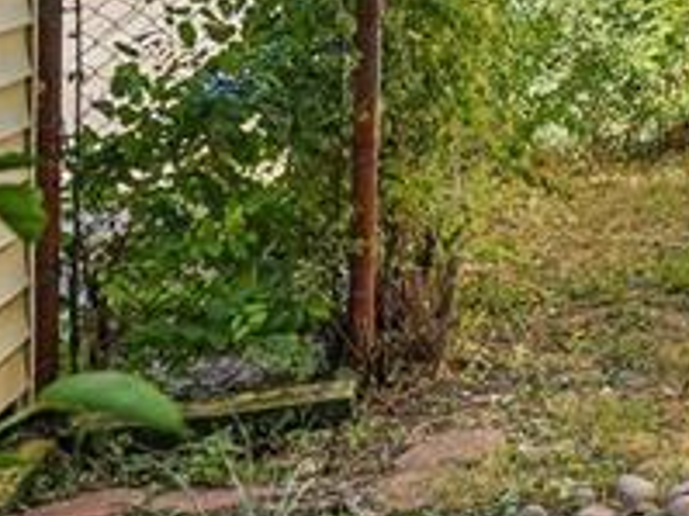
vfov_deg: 14.4
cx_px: 1567
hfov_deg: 14.5
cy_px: -139
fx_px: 1969
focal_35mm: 99
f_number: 8
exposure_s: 1/50
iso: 100
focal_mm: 20
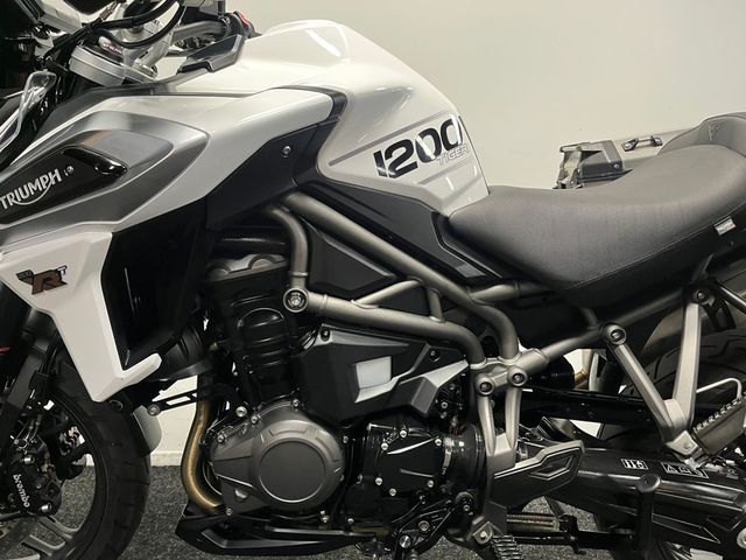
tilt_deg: -5.6
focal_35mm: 26
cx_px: 373
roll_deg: -1.3
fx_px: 560
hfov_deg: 67.3
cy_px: 280
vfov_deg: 53.1
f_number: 1.6
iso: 200
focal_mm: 5.1
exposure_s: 1/50
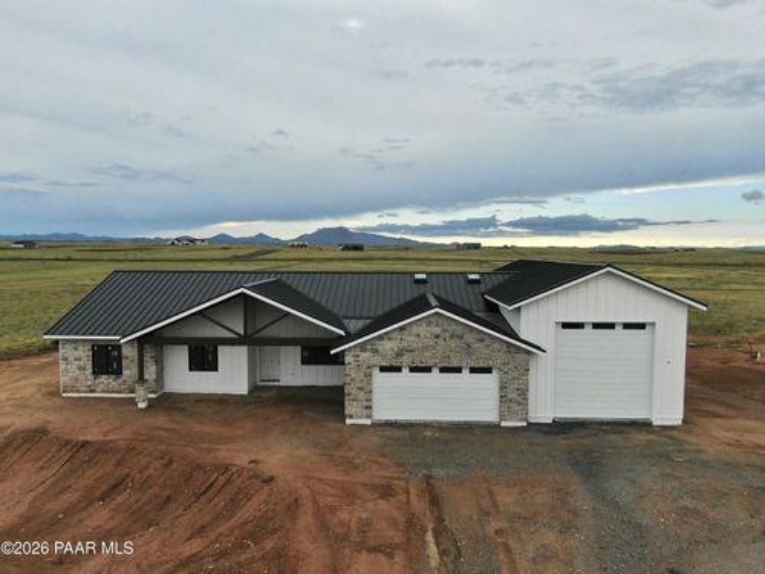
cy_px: 287
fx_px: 530
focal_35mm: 24
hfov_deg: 71.6
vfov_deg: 56.8
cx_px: 382
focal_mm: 4.39
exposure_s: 1/1600
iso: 100
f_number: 2.8
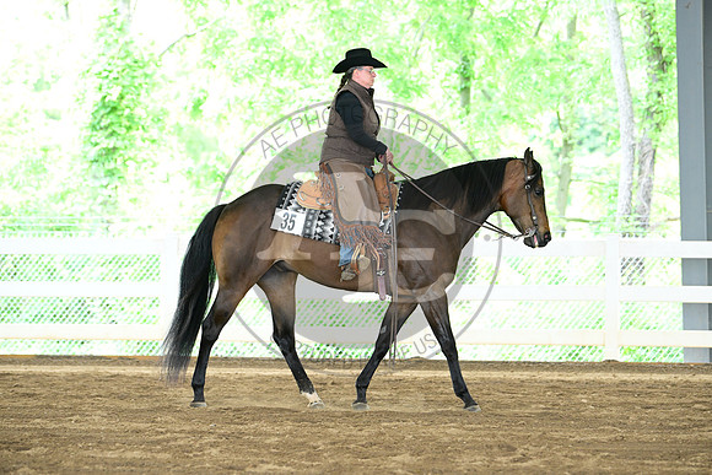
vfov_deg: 8.9
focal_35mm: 155
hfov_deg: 13.2
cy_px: 238
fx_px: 3066
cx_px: 356
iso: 2500
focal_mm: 155
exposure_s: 1/250
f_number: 4.5
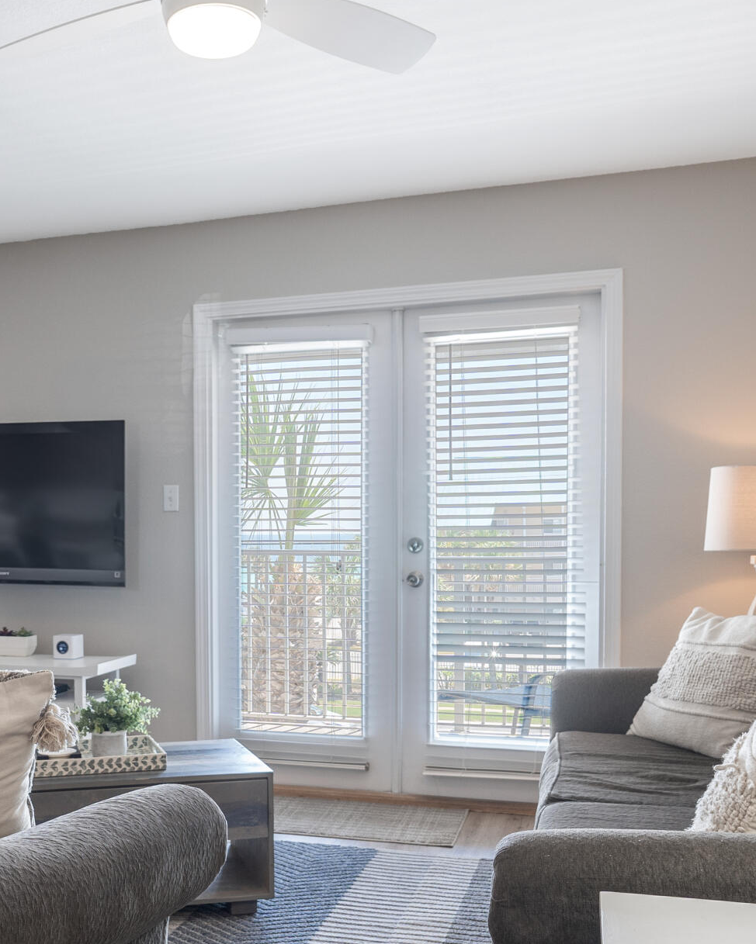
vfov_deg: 48.8
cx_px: 189
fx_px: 1035
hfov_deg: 39.1
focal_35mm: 37
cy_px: 560
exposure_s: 1/30
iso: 400
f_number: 4
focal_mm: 16
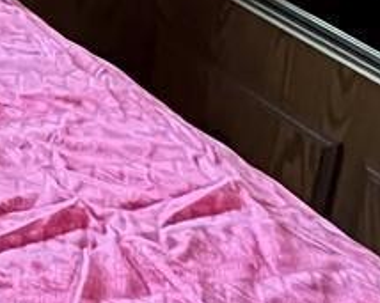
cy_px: -326
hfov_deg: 15.8
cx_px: -385
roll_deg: -4.9
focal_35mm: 95
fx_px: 1068
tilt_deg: -11.5
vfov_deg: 13.5
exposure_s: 1/58
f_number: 1.8
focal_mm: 1.57
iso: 1000
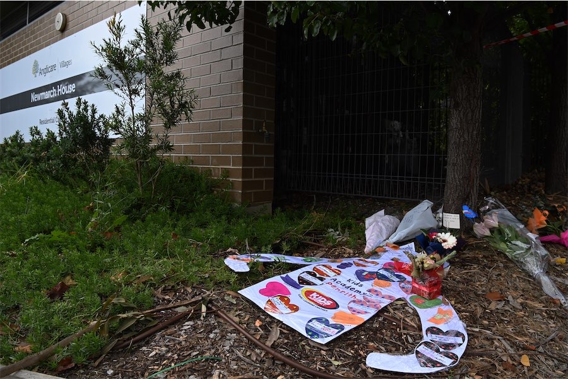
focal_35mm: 24
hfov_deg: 73.7
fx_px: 379
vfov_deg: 53.2
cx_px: 284
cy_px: 190
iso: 400
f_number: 6.3
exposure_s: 1/500
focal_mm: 24
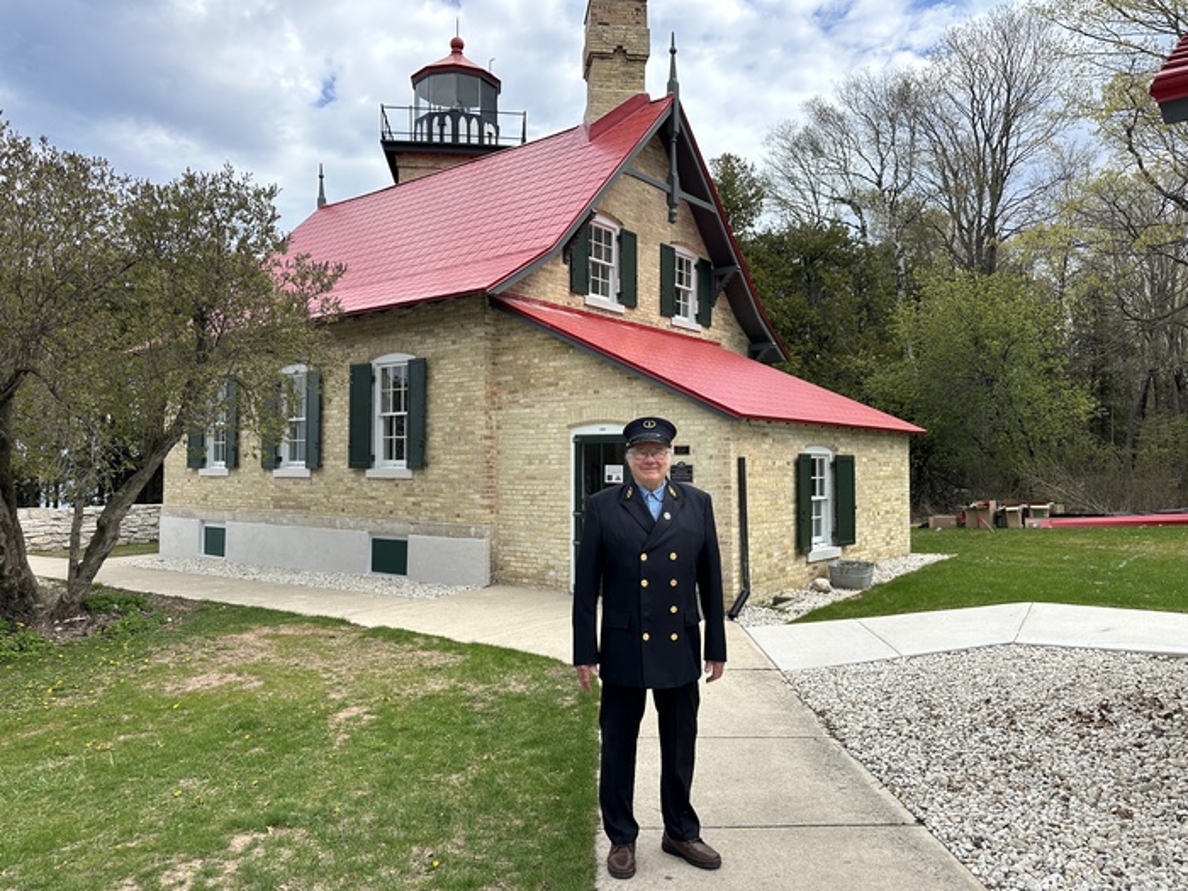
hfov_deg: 71.6
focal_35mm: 24
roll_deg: -1.6
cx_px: 594
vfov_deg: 56.8
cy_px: 446
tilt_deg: -0.4
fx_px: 824
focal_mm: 6.86
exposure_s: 1/2410
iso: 80
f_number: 1.78
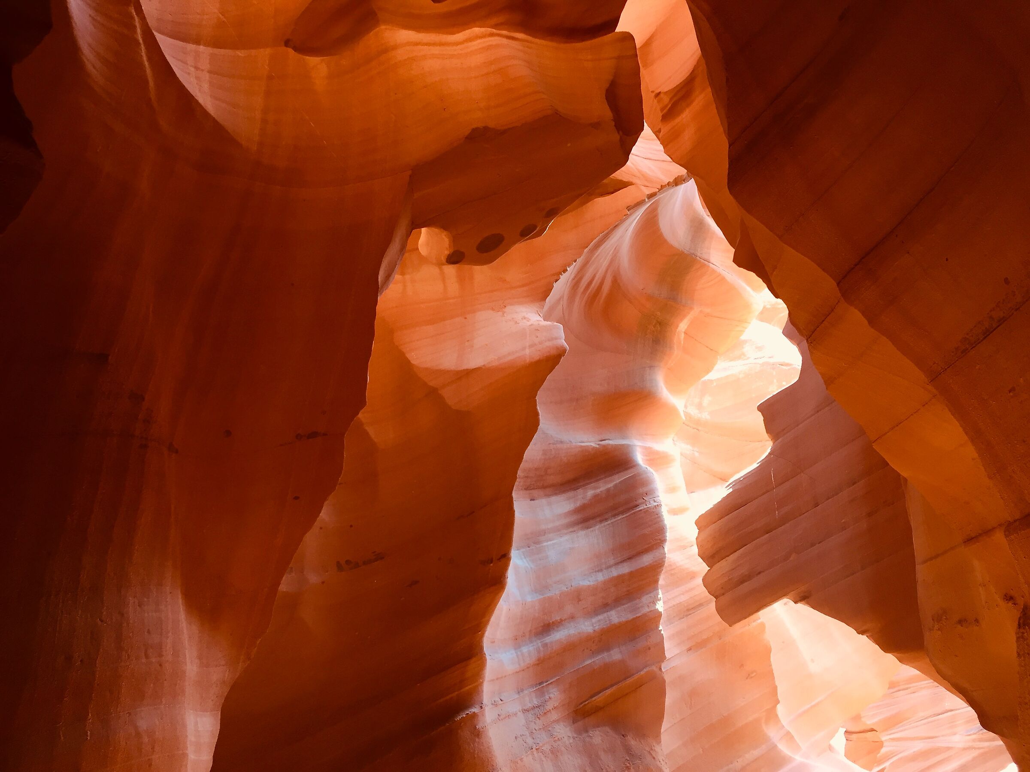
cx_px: 515
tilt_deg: +26.7
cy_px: 386
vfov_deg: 48.2
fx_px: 863
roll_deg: +1.2
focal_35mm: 29
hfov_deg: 61.7
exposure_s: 1/40
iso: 32
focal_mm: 4.15
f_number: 2.2
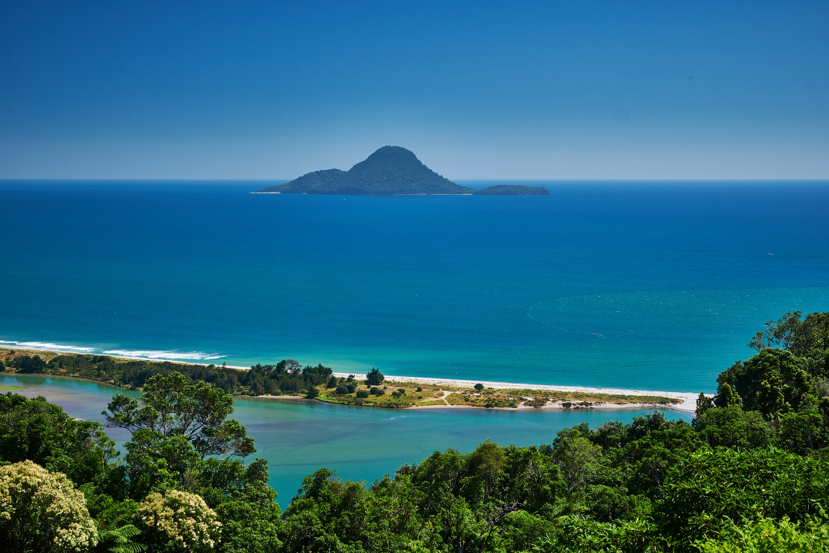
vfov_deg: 21.9
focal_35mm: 62
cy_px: 276
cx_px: 414
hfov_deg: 32.4
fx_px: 1428
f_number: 8
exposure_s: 1/125
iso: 200
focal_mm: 41.4
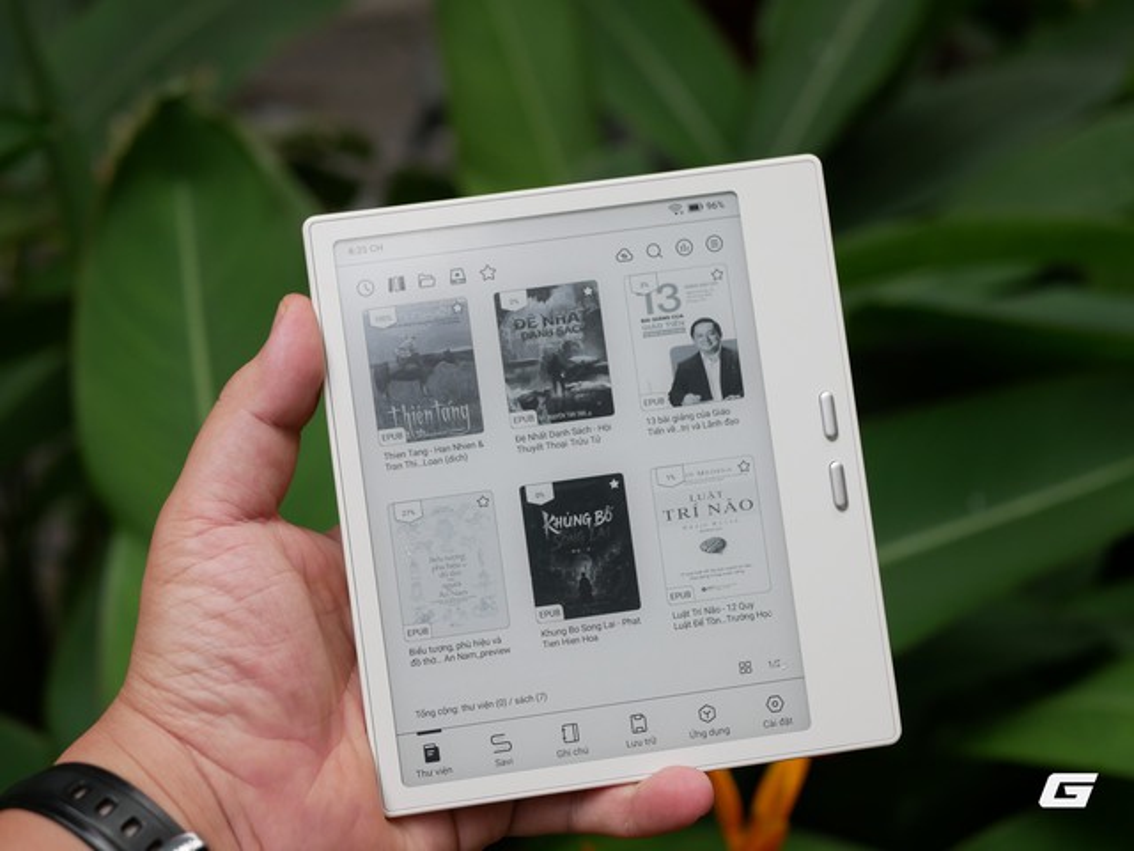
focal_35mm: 50
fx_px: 1638
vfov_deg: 29.1
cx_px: 567
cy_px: 426
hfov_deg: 38.2
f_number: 2.8
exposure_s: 1/400
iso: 640
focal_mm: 25
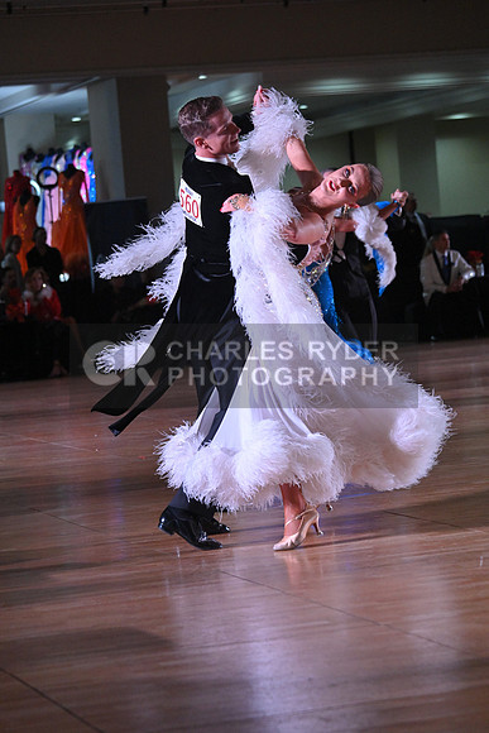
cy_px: 366
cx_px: 244
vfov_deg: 17.1
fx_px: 2443
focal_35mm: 120
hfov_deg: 11.4
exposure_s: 1/400
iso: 4000
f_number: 5.6
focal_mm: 120
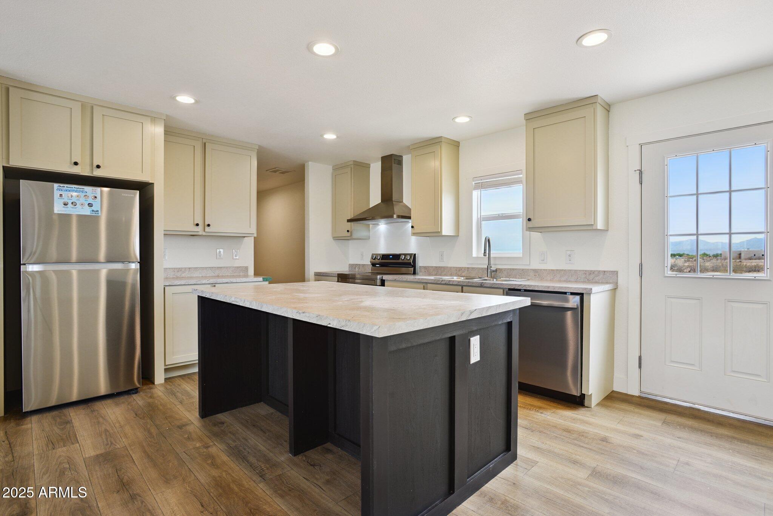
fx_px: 365
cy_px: 258
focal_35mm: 17
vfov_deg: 70.5
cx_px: 386
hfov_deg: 93.3
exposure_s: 1/50
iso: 320
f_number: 9
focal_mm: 17
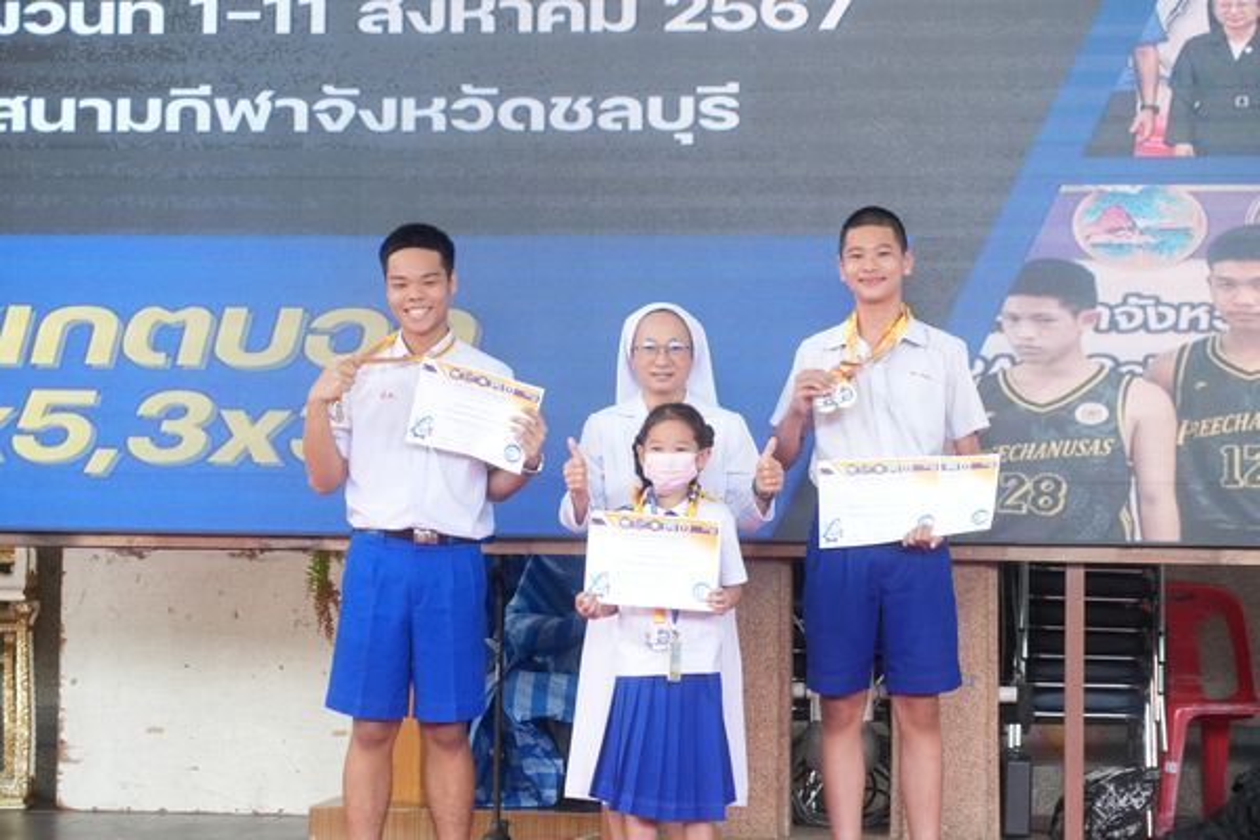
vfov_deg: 18.2
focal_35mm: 75
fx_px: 2625
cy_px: 420
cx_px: 630
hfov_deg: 27.0
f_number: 5.6
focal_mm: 50
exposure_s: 1/100
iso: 1600
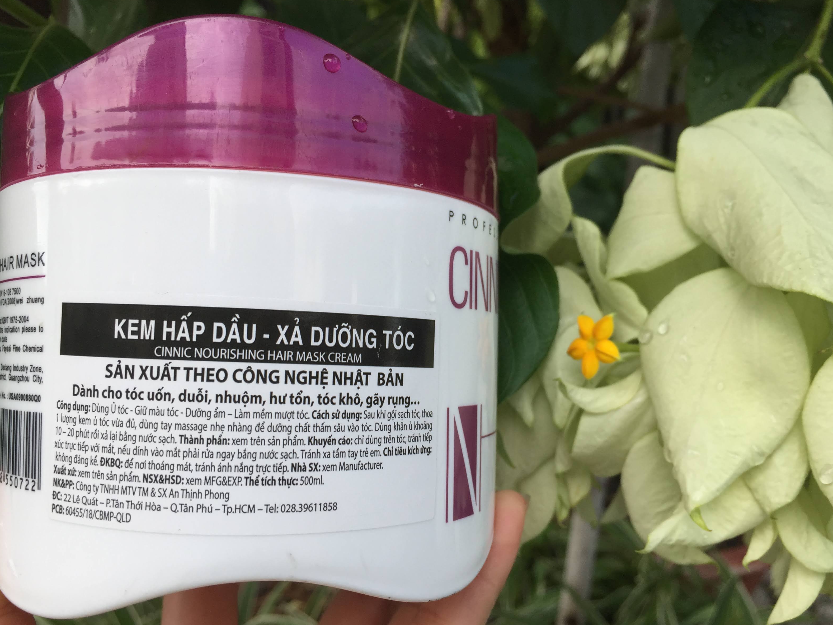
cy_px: 311
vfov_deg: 46.8
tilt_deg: -13.6
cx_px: 421
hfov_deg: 60.0
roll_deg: +1.0
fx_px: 722
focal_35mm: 30
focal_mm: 4.15
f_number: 2.2
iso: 32
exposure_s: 1/338
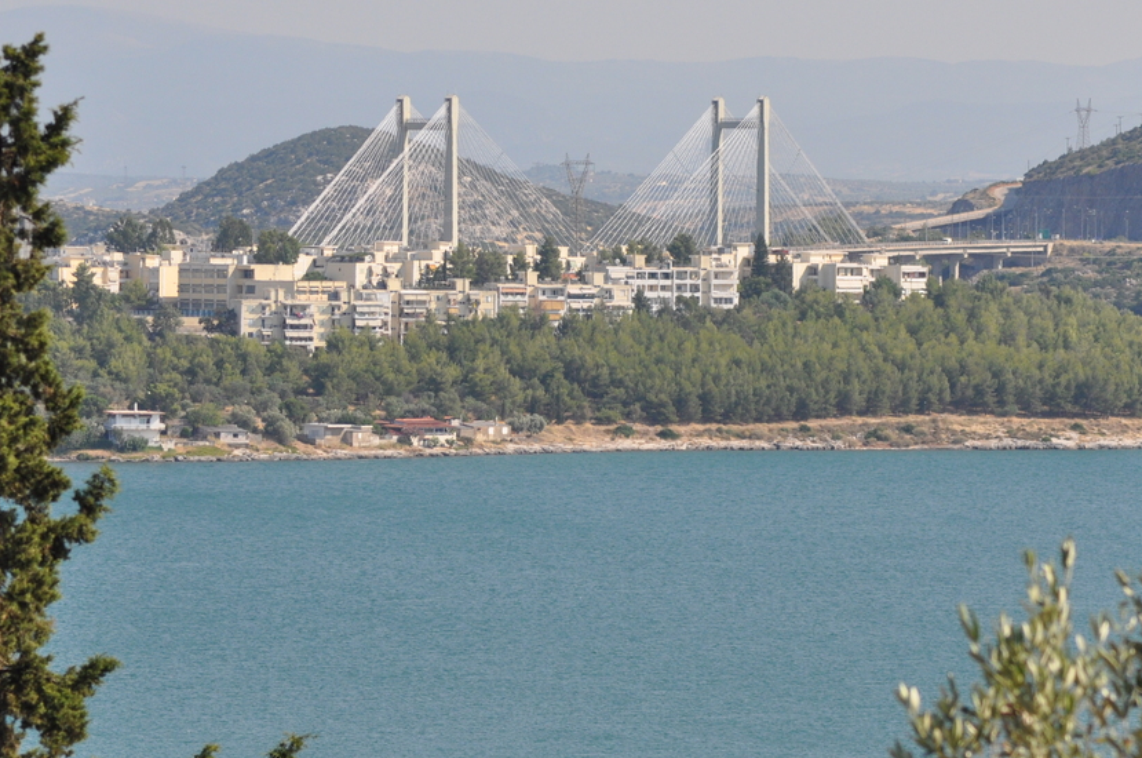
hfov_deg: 9.1
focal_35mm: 227
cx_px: 587
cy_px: 310
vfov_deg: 6.0
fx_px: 7190
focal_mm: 98
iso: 400
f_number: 8
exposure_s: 1/1000
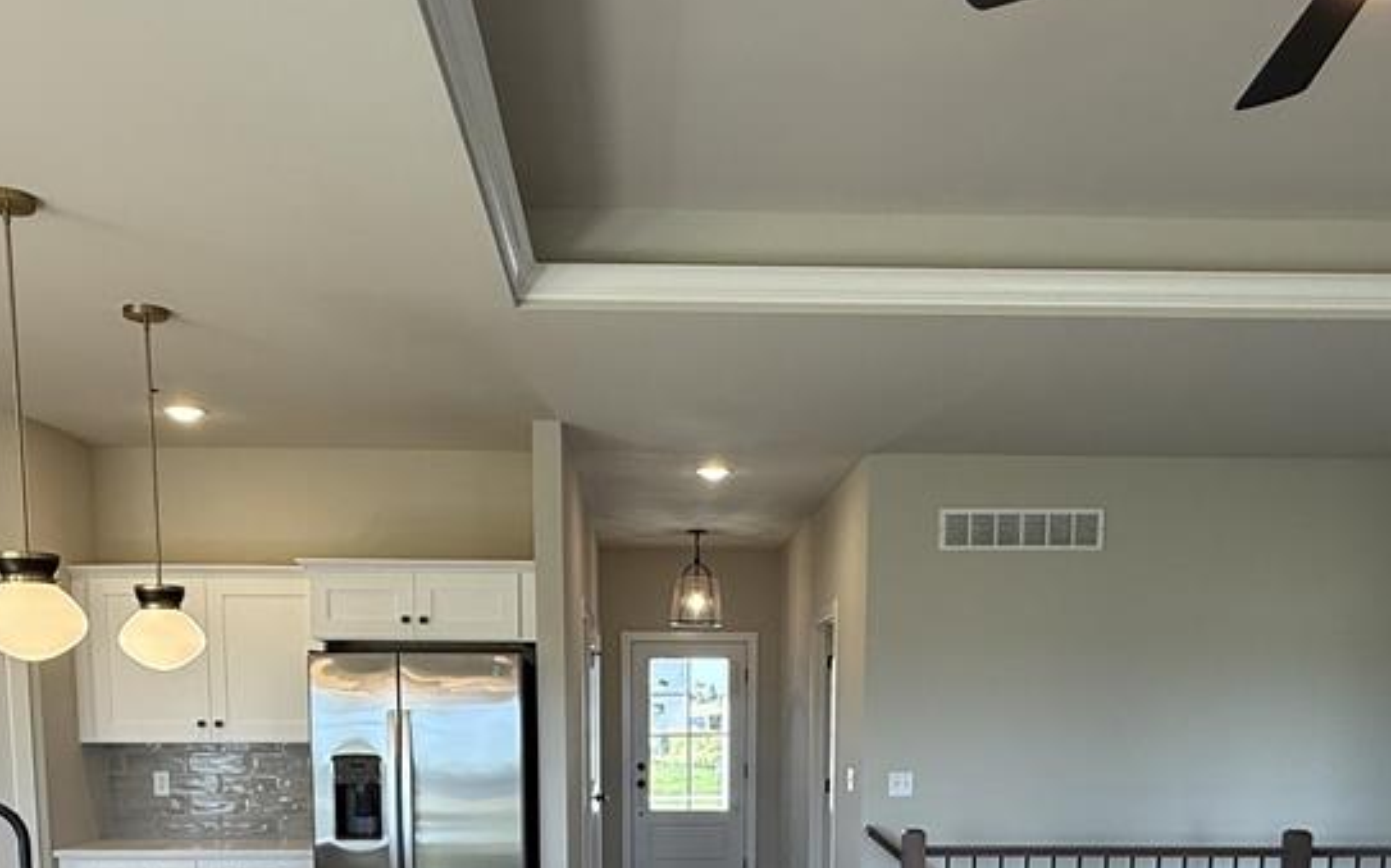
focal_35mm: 35
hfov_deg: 55.3
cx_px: 697
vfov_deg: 33.0
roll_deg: -0.6
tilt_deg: -6.6
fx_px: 1326
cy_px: 881
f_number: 2.2
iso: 100
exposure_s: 1/120
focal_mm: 2.22
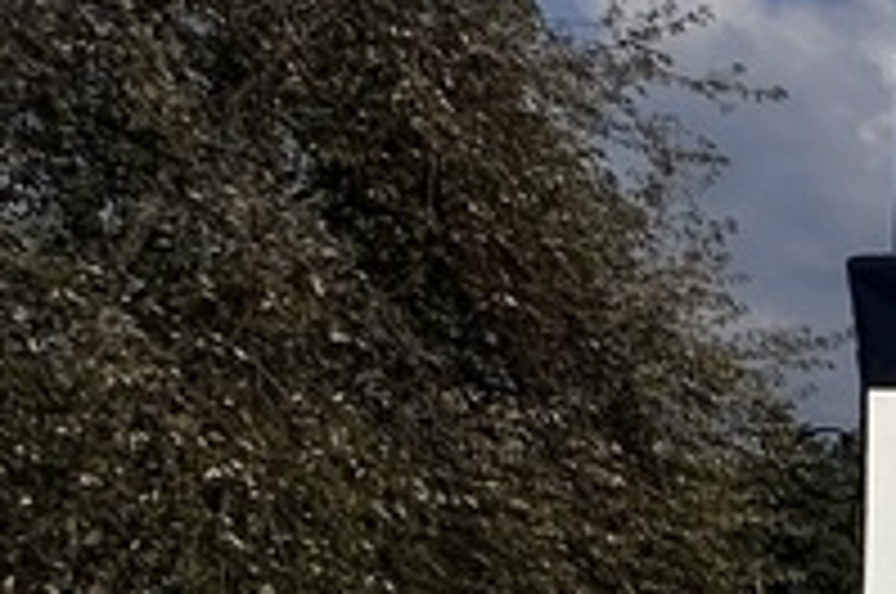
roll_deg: -0.8
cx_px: 2386
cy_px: 1238
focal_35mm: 88
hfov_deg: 13.2
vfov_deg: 13.1
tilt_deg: -15.5
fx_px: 2187
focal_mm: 2.22
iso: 50
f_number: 2.2
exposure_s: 1/7813
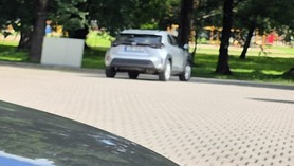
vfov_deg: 8.4
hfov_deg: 12.4
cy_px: 111
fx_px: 1124
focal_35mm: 144
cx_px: -368
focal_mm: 5.4
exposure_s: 1/594
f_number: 1.8
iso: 25
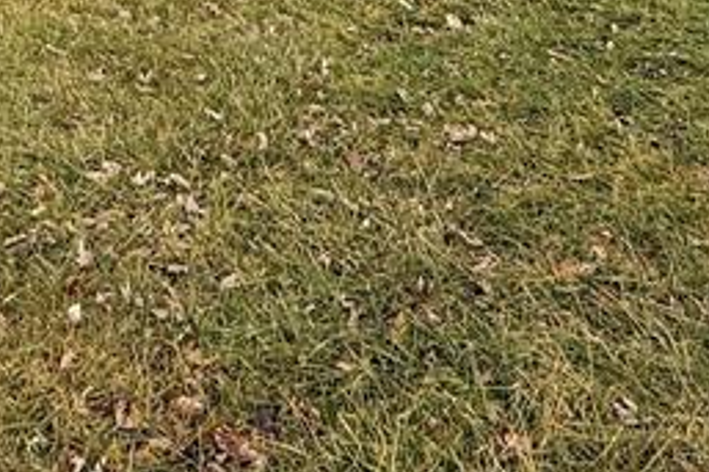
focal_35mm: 58
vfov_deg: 17.9
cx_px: 287
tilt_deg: +1.9
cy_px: -409
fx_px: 1142
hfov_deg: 34.4
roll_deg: +0.5
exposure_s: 1/413
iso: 50
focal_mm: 2.22
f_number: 2.2
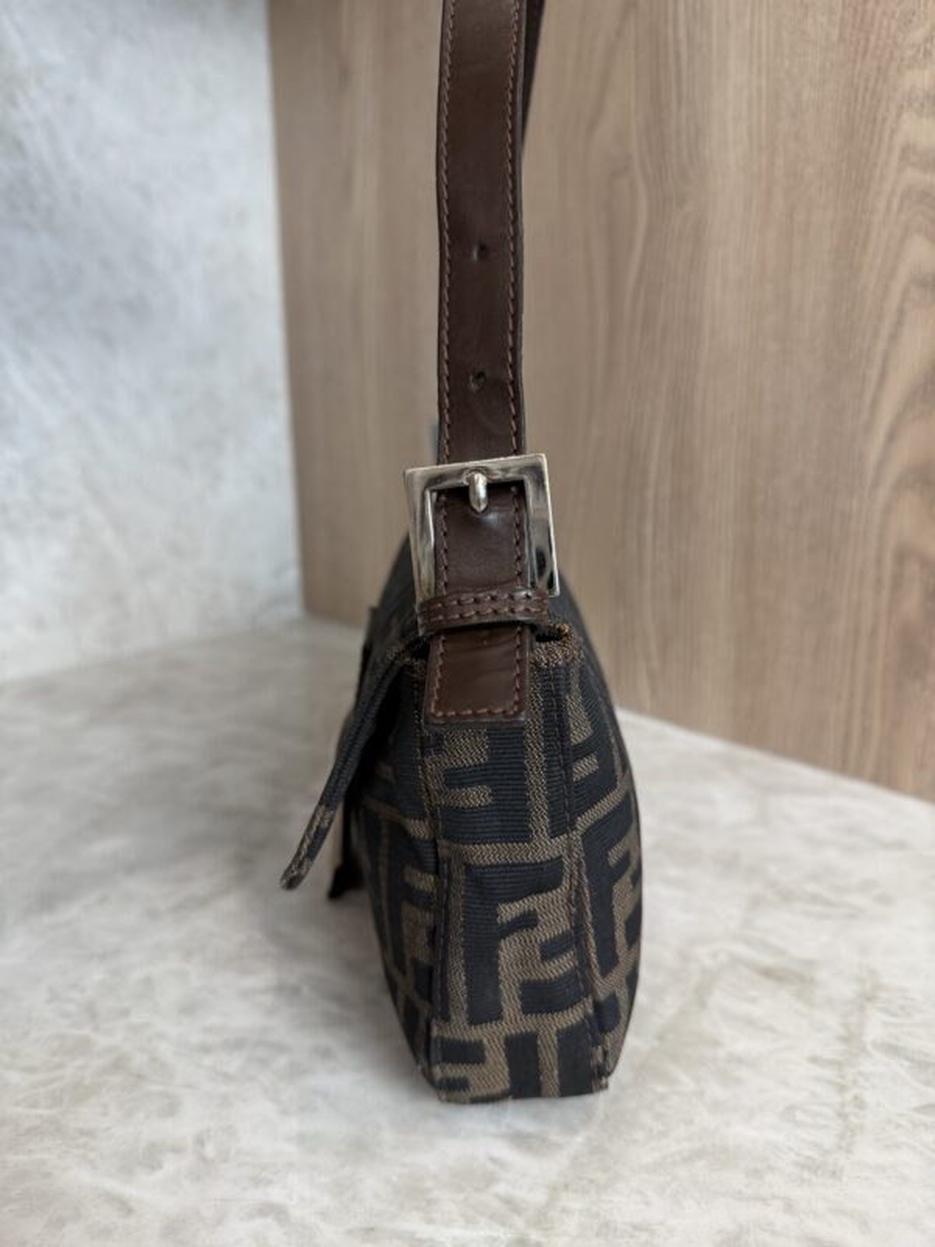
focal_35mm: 24
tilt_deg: -16.0
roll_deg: +0.5
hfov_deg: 56.8
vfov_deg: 71.6
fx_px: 864
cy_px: 624
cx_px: 468
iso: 160
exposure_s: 1/120
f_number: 1.78
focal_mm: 6.76
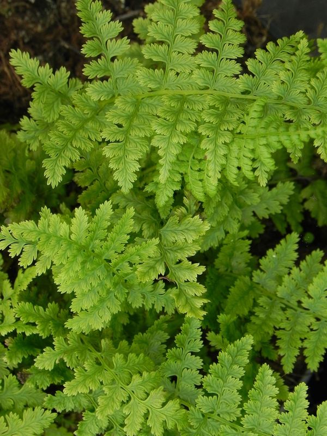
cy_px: 218
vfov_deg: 10.7
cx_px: 164
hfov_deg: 8.1
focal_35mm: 184
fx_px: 2318
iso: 160
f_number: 5
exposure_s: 1/40
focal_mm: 32.7
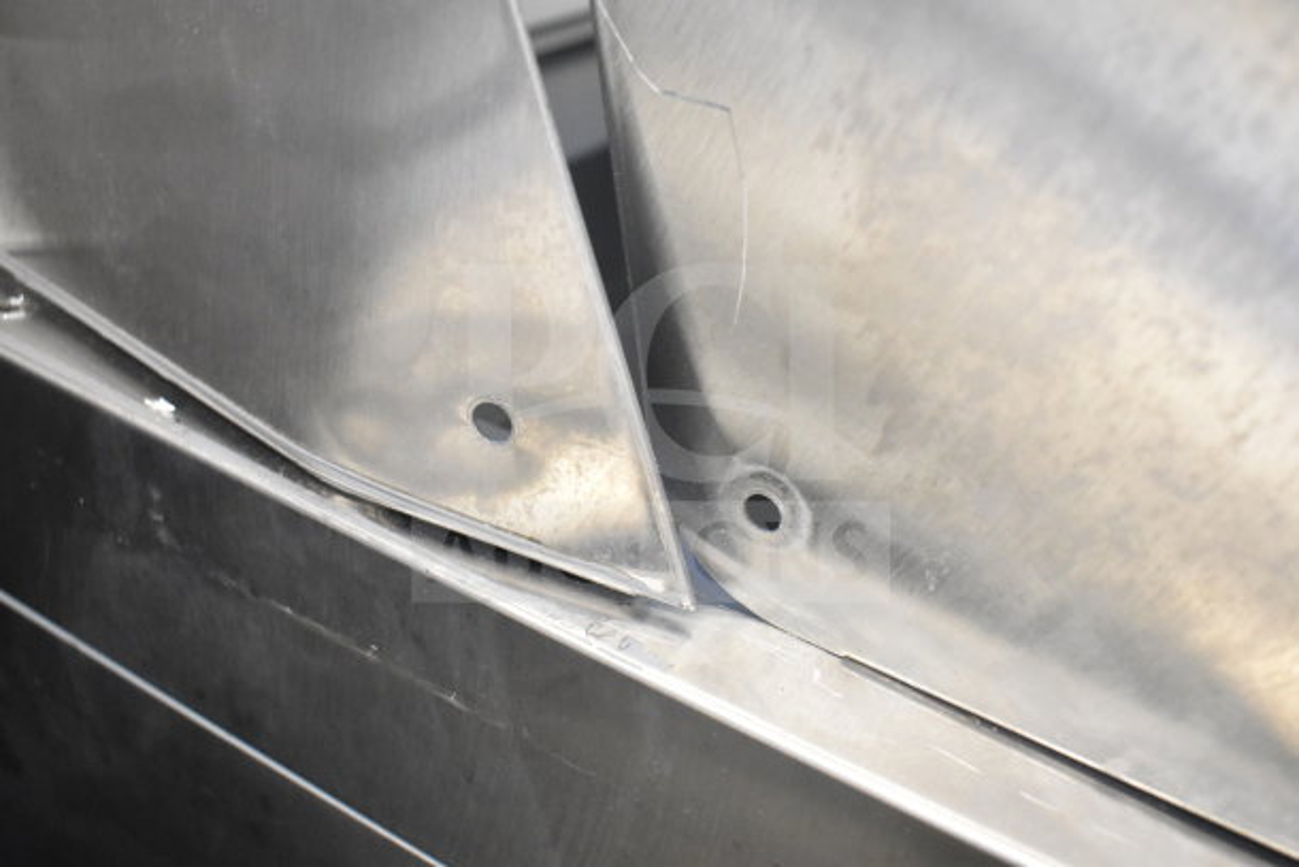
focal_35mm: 39
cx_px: 650
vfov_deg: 34.2
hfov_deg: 49.5
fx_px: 1407
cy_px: 434
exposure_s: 1/40
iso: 4500
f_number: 4
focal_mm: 26
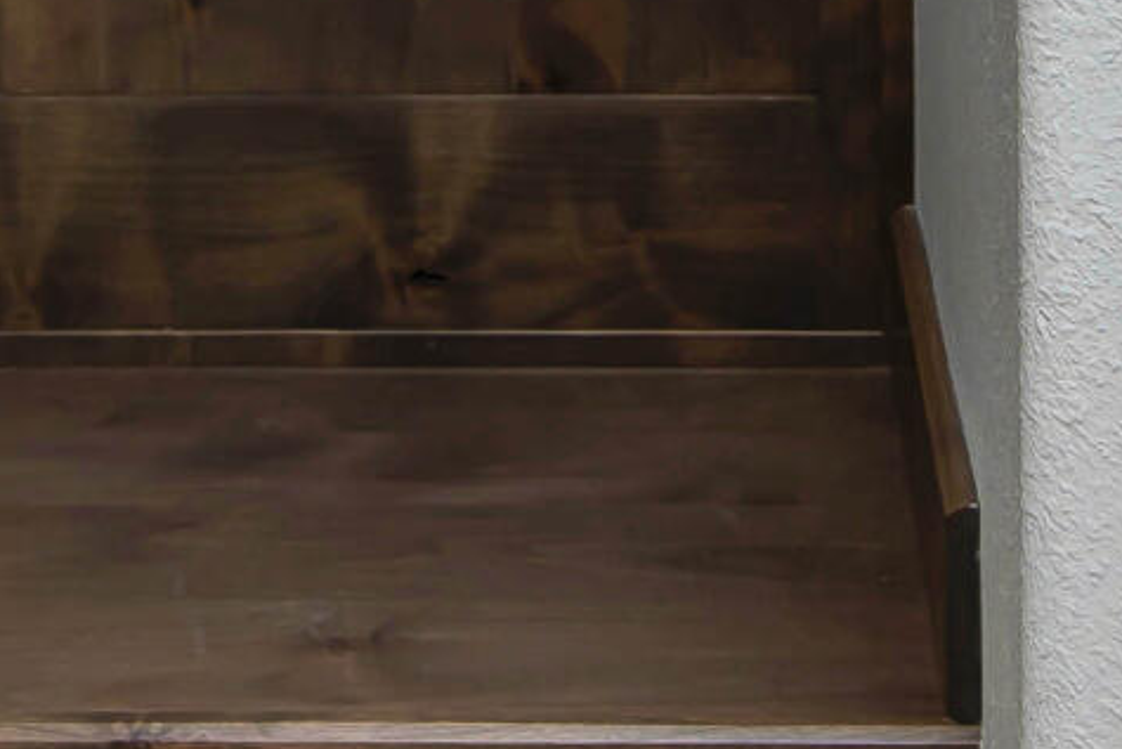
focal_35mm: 101
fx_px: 3149
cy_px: -790
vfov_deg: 12.0
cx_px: 668
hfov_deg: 20.2
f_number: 6.3
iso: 125
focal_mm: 16
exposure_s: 1/200
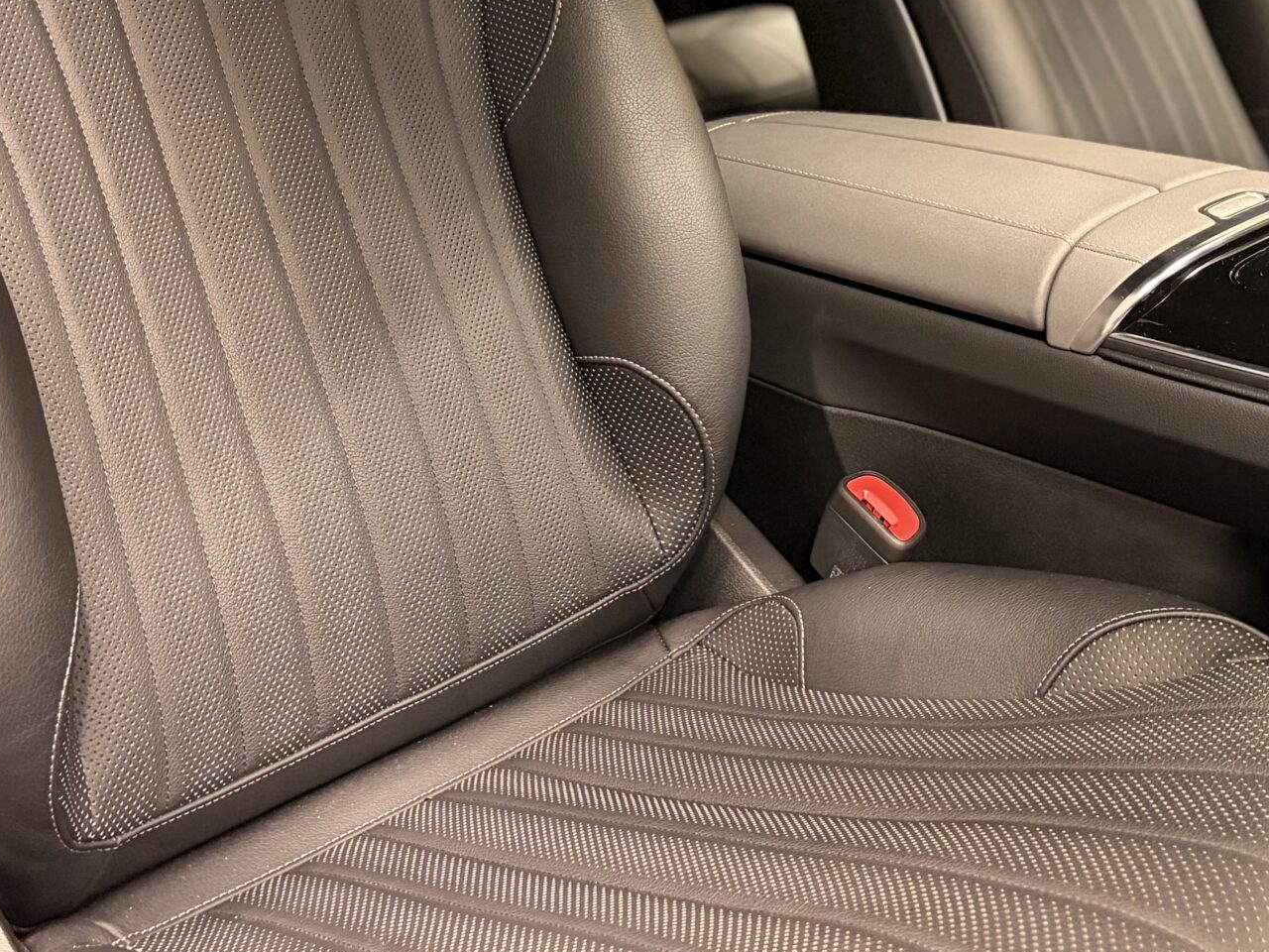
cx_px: 746
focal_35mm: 52
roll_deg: -0.8
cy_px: 55
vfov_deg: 26.8
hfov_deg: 36.7
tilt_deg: -13.4
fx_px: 1906
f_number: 1.6
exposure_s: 1/33
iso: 500
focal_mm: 5.96
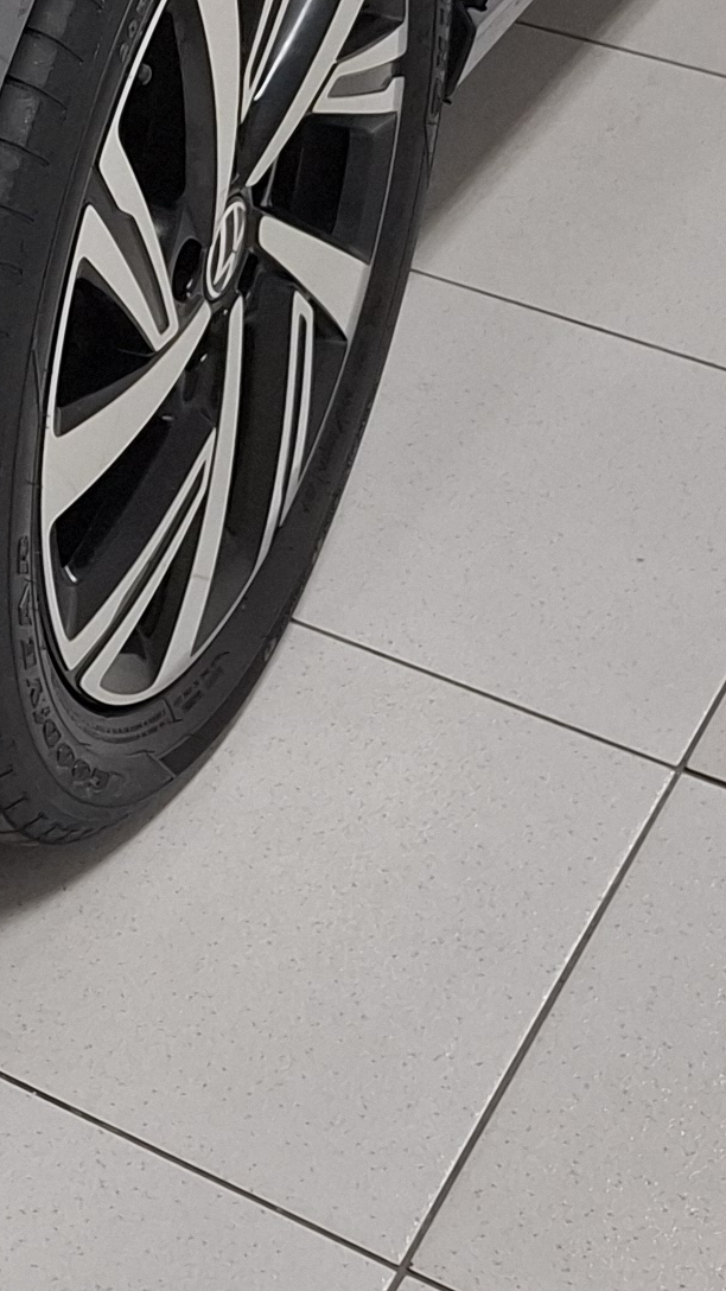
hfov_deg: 11.8
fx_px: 3217
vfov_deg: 20.7
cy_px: -375
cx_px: -596
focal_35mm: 94
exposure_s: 1/60
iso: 320
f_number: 1.8
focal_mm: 5.54
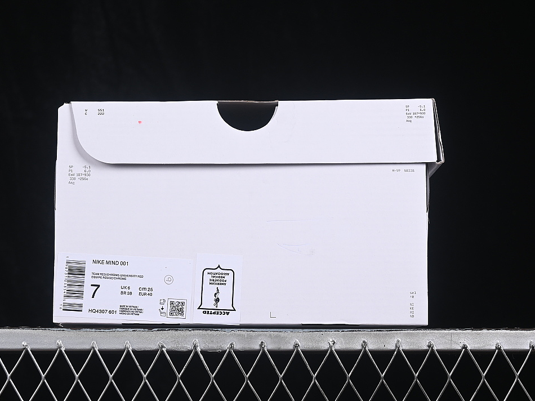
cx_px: 247
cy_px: 202
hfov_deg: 23.8
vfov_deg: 18.0
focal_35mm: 82
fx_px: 1267
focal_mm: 50
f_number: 8
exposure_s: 1/80
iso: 160
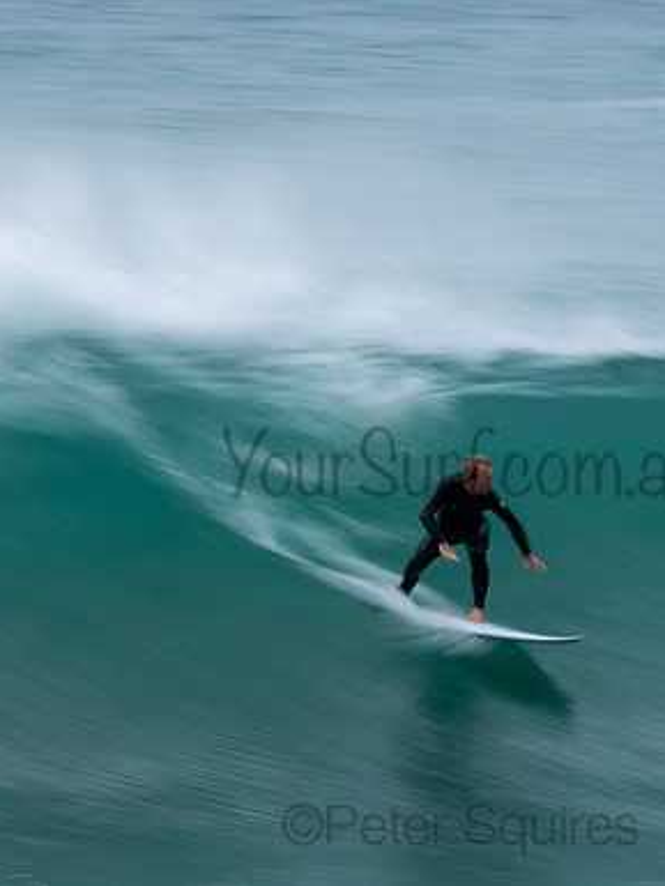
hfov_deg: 1.4
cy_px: 443
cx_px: 460
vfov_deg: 1.8
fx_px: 27827
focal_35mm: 1087
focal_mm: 500
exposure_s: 1/20
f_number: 22
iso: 100
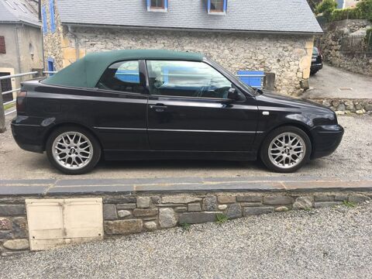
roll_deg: -1.3
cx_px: 186
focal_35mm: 29
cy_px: 140
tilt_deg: -12.7
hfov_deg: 61.7
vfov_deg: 48.2
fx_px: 312
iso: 25
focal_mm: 4.15
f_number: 2.2
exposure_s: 1/439
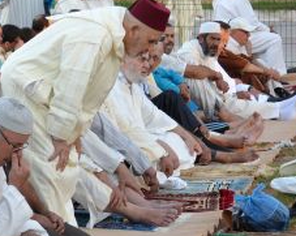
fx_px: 1910
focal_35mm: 218
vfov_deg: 7.1
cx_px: -81
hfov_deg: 8.7
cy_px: 133
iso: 360
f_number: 5.6
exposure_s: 1/125
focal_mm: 55
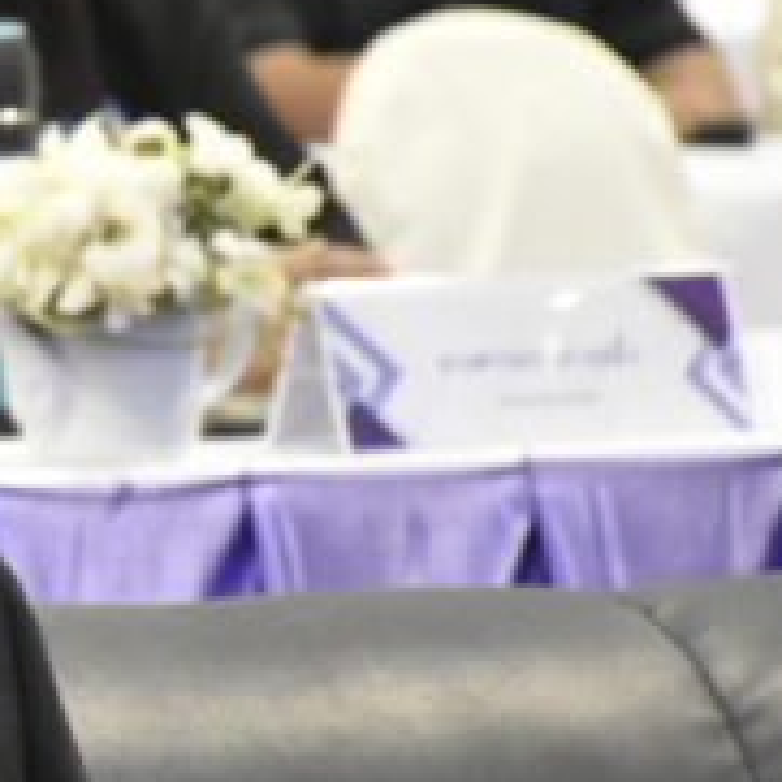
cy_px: 305
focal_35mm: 630
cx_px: -467
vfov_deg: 2.8
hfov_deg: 2.8
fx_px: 16102
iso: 8000
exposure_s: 1/200
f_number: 5.6
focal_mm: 140
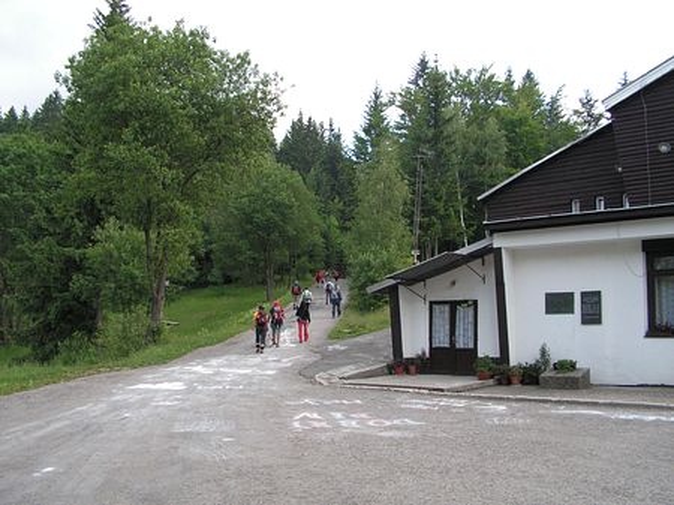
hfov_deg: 51.4
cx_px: 337
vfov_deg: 39.6
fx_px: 701
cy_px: 252
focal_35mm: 36
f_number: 3.2
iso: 50
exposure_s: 1/160
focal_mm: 6
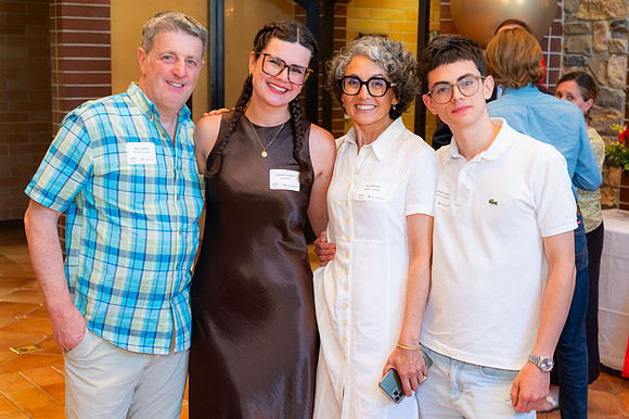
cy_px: 208
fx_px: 964
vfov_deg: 24.5
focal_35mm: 55
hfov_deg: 36.1
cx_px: 312
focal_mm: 53
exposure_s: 1/100
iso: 2000
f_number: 5.6
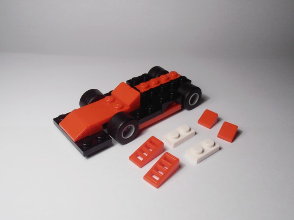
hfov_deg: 50.1
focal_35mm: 37
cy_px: 110
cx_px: 147
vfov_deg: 38.7
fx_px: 314
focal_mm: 6.61
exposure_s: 1/100
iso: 80
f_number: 3.9
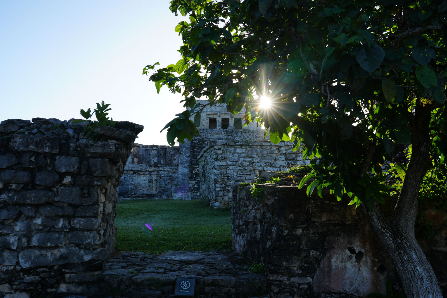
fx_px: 435
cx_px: 224
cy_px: 149
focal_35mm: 35
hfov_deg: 54.4
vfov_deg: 37.9
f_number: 9
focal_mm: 35
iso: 100
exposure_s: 1/125
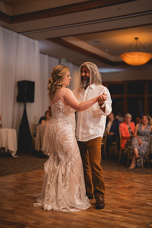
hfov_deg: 27.0
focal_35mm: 50
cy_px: 114
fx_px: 317
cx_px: 76
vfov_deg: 39.6
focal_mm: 50
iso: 125
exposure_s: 1/250
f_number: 1.2
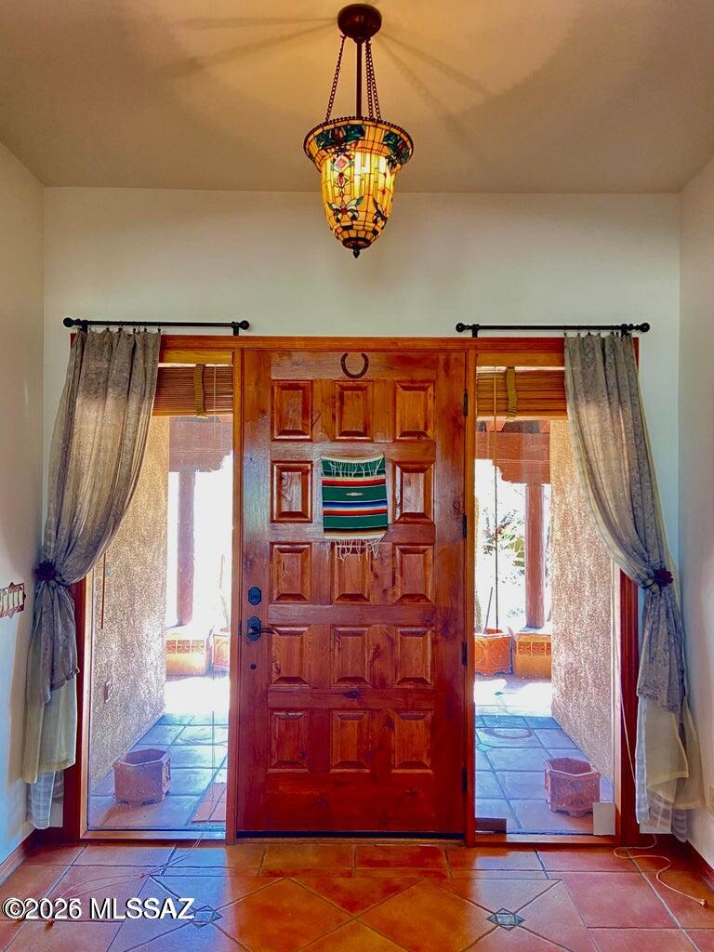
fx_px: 715
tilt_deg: +1.8
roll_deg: +0.5
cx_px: 357
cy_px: 476
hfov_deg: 53.1
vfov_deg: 67.3
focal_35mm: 26
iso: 250
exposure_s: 1/60
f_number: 1.8
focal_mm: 4.25
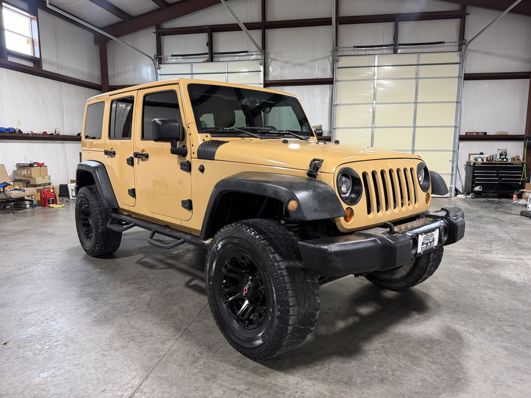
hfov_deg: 71.6
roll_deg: +1.0
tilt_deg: -8.7
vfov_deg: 56.8
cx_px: 266
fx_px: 368
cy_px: 199
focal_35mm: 24
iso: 250
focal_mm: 6.76
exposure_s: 1/60
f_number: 1.78
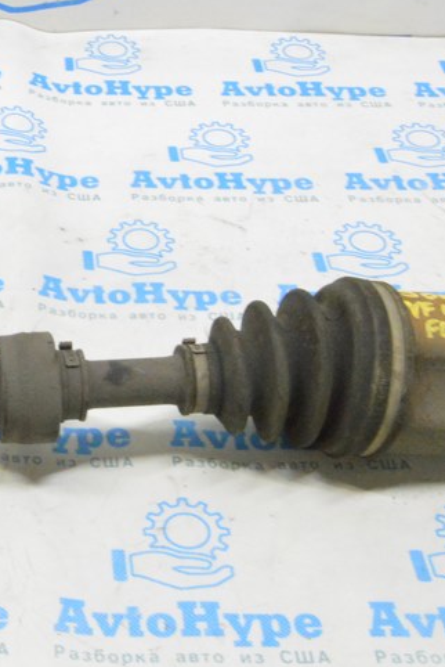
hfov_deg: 18.8
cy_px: 257
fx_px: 1296
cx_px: -32
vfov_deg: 28.7
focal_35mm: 70
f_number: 20
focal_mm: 22
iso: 6400
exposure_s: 1/15
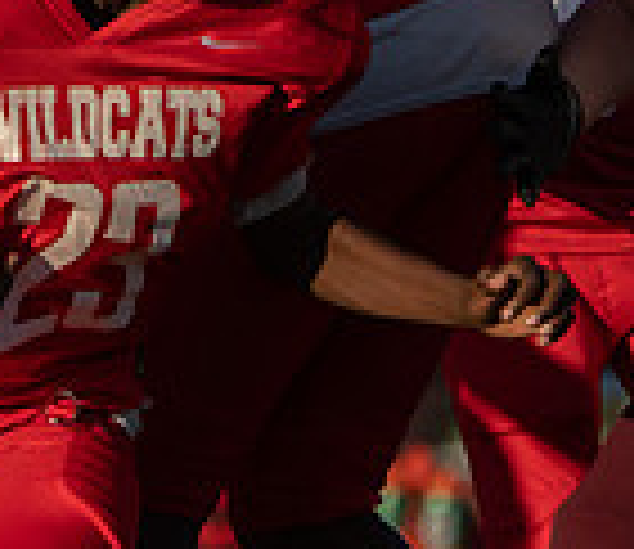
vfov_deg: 1.0
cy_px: 168
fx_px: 32008
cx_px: 142
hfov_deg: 1.1
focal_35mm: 1652
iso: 160
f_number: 5.6
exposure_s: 1/1000
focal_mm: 345
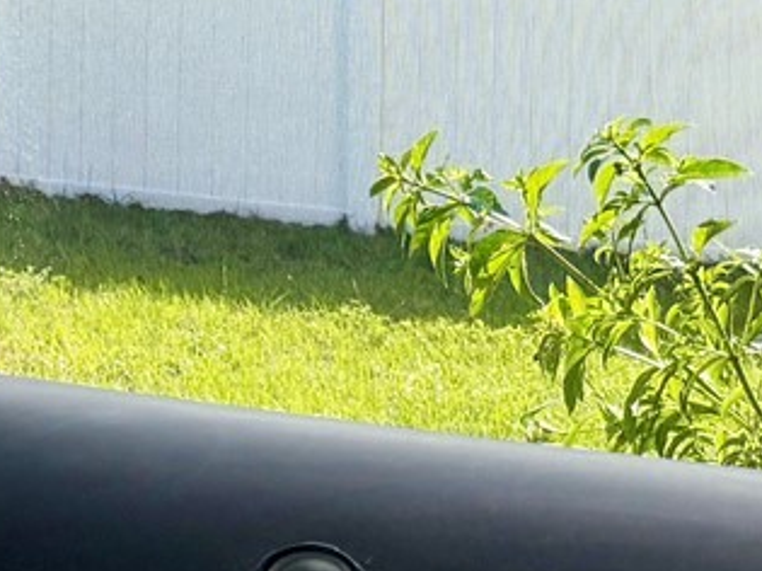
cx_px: -614
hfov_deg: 14.3
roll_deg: -2.1
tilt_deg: +1.3
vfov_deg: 11.6
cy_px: -273
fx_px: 2685
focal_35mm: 122
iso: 80
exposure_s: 1/4673
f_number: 1.78
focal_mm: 6.76
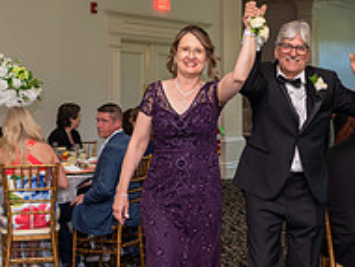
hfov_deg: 23.6
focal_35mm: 82
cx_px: 254
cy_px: 138
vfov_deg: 18.0
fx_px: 842
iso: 800
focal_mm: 28
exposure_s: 1/100
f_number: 3.5
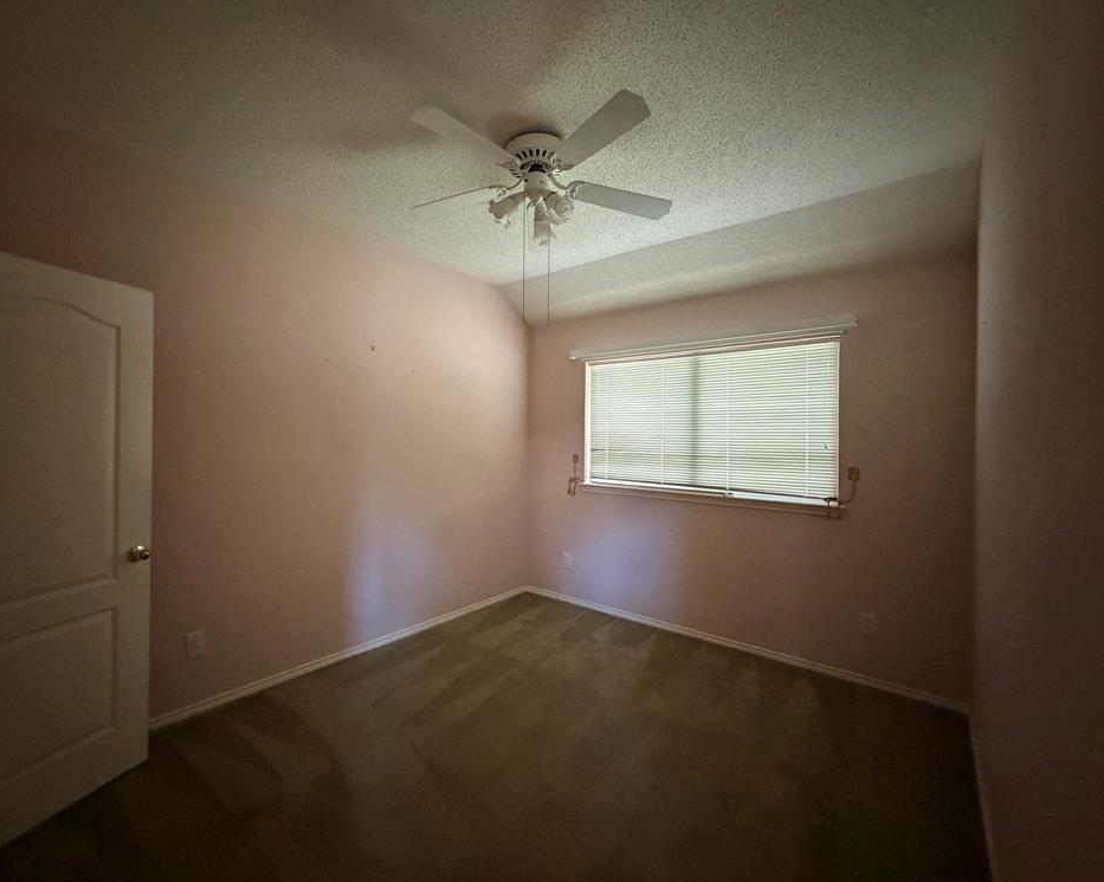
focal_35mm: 15
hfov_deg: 96.7
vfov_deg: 84.0
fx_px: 490
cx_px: 518
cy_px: 433
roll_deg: -0.8
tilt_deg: -0.5
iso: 1250
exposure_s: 1/42
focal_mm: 2.22
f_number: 2.2
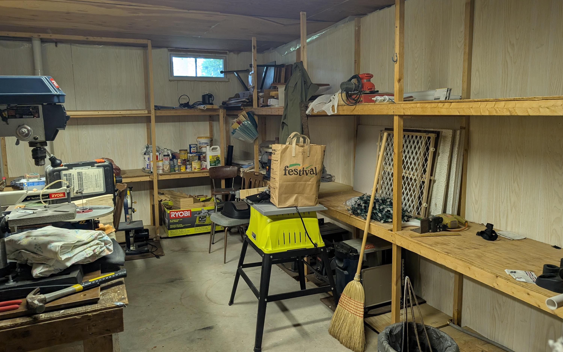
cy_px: 167
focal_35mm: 26
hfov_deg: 70.4
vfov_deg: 47.6
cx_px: 281
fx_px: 399
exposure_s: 1/30
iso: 109
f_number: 1.68
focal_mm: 6.9
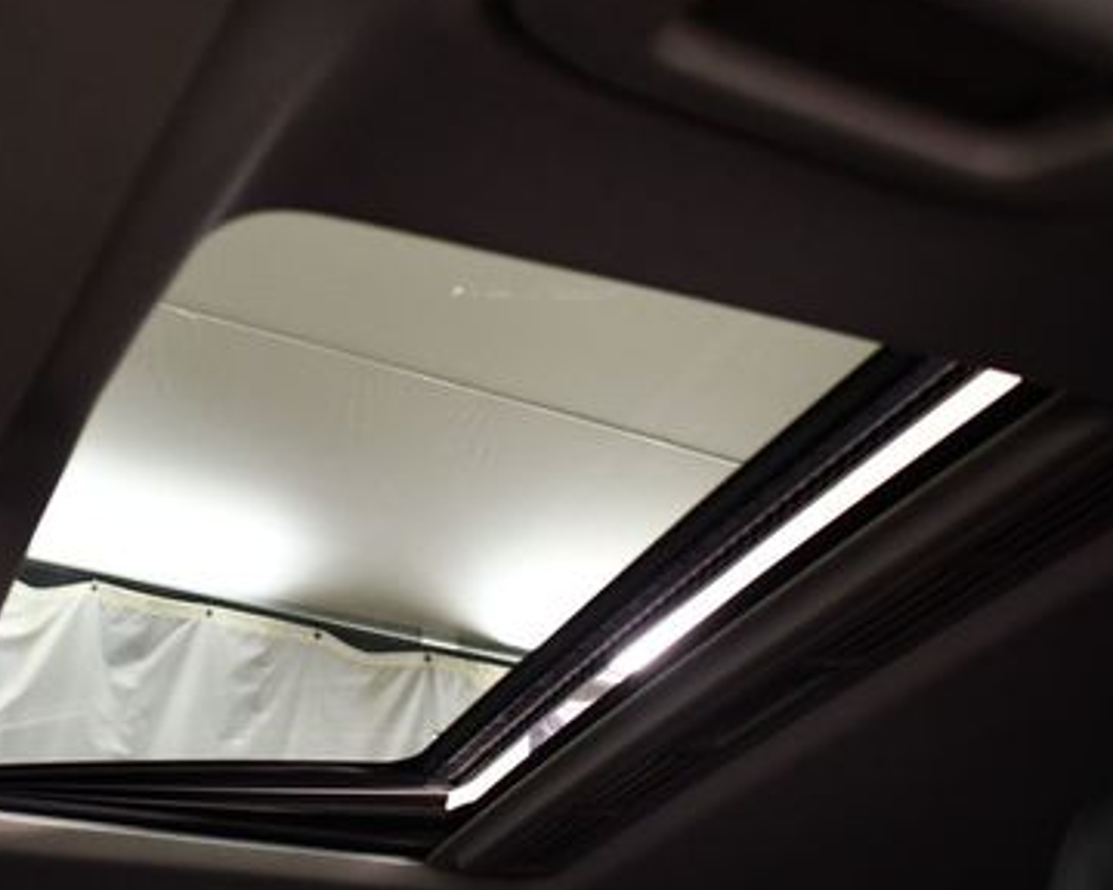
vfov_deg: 30.2
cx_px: 399
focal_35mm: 50
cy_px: 488
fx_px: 1647
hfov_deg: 37.1
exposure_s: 1/125
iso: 1400
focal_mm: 20
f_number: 3.5
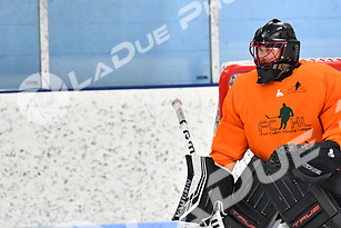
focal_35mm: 368
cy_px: 156
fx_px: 3487
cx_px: 274
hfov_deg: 5.6
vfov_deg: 3.7
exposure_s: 1/1250
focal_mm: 130
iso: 6400
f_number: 2.8
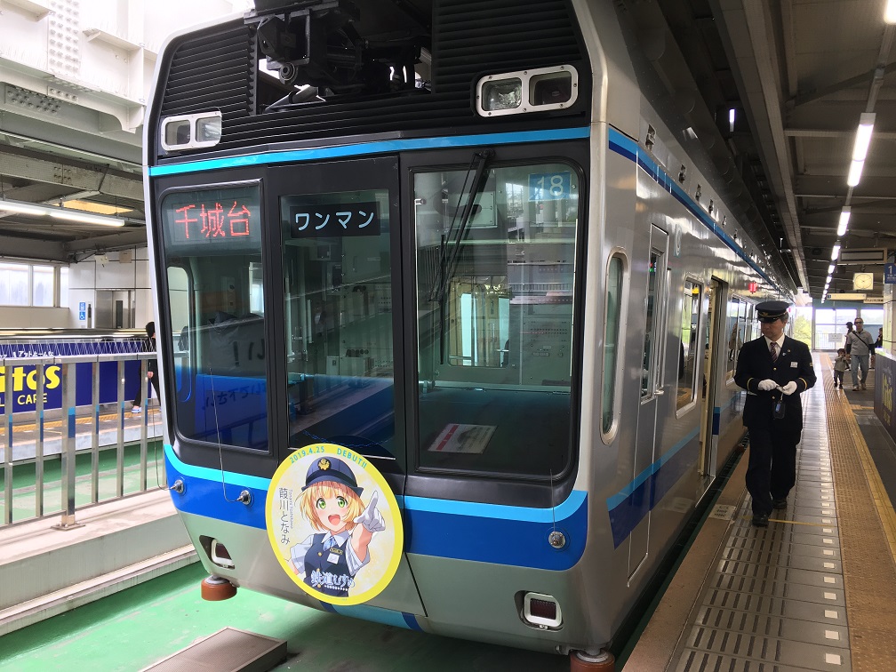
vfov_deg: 48.2
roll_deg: -1.5
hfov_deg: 61.7
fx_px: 751
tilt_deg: +0.5
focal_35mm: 29
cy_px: 336
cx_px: 448
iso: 25
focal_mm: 4.15
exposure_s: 1/60
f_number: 2.2
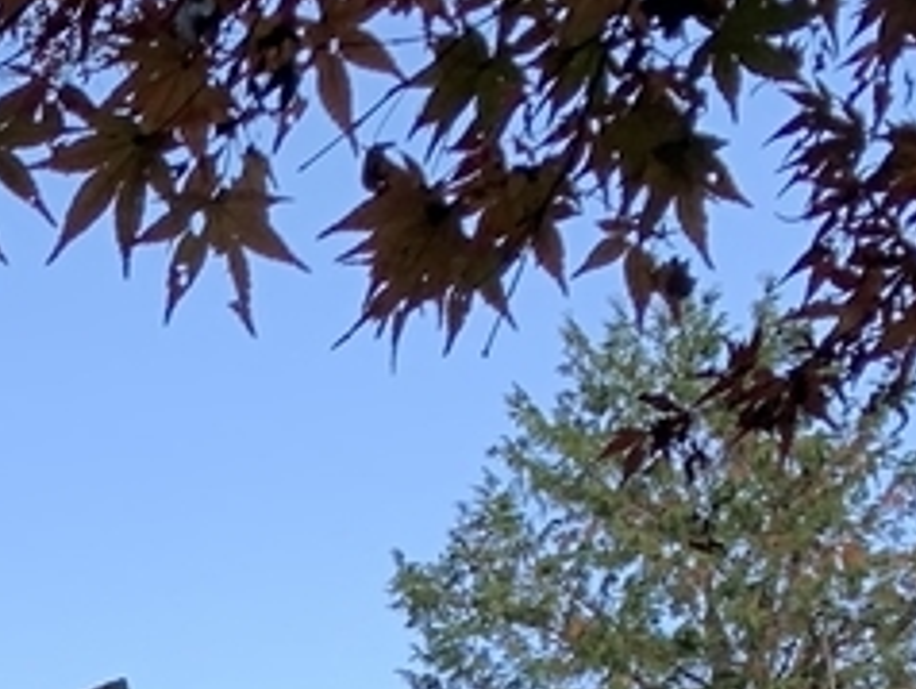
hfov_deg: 13.0
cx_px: -928
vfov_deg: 10.0
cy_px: 1640
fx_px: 3470
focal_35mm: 131
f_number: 1.8
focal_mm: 4.25
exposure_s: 1/155
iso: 25
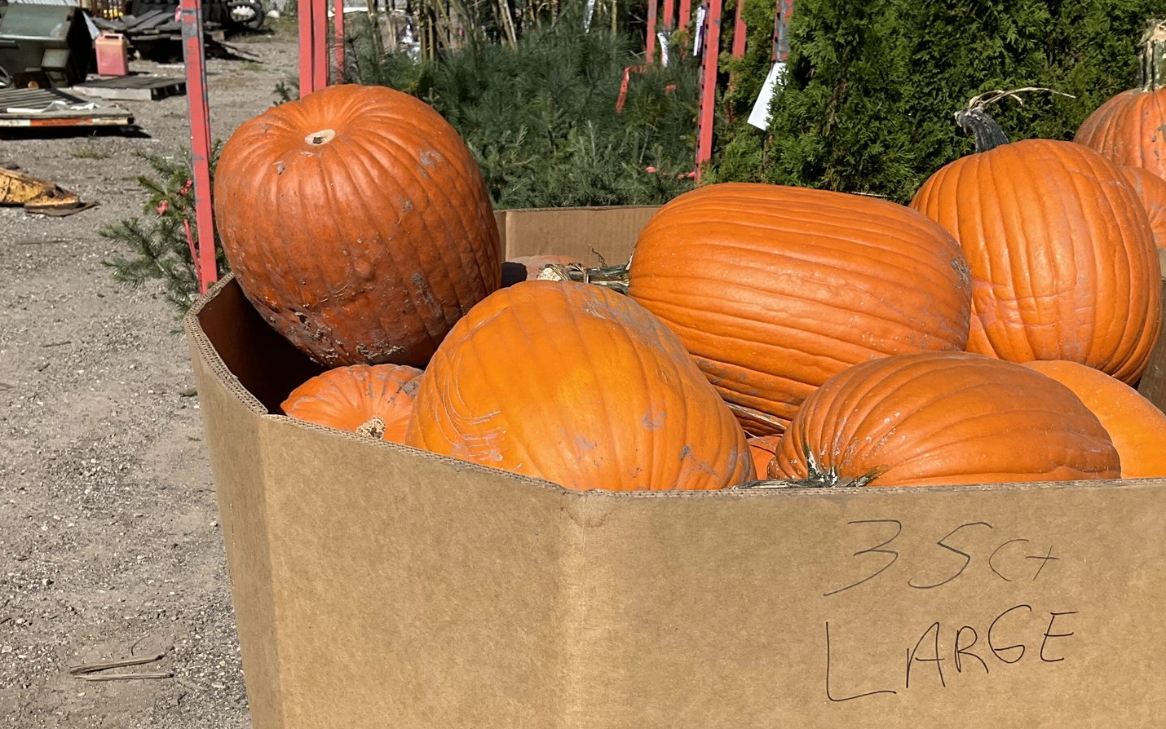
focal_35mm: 43
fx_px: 1367
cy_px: 569
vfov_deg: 29.3
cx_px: 618
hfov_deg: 46.2
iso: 25
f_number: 1.8
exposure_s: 1/2959
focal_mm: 3
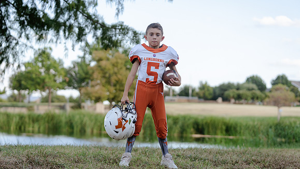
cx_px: 150
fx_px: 644
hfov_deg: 26.2
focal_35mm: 81
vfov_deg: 14.9
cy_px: 80
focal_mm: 77
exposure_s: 1/320
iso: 125
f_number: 3.2
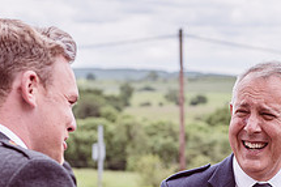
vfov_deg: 8.4
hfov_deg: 12.5
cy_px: 201
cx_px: 276
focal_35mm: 162
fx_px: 1263
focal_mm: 60
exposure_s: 1/640
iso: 250
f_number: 4.5
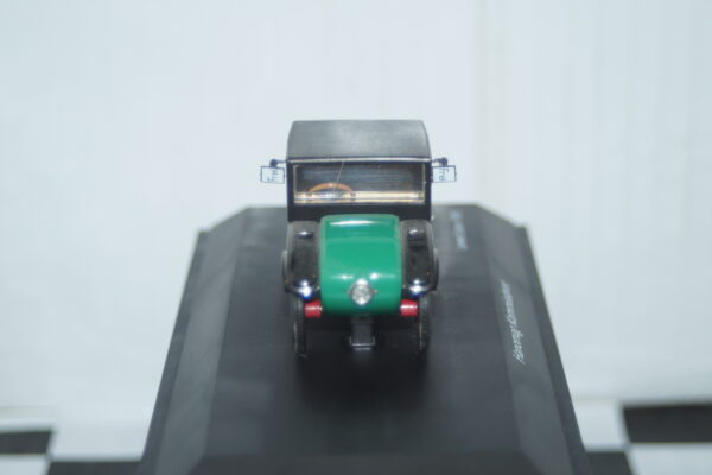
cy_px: 238
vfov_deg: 15.2
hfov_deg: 22.6
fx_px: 1780
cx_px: 356
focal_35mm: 90
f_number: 5.6
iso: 320
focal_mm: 60
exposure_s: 1/60
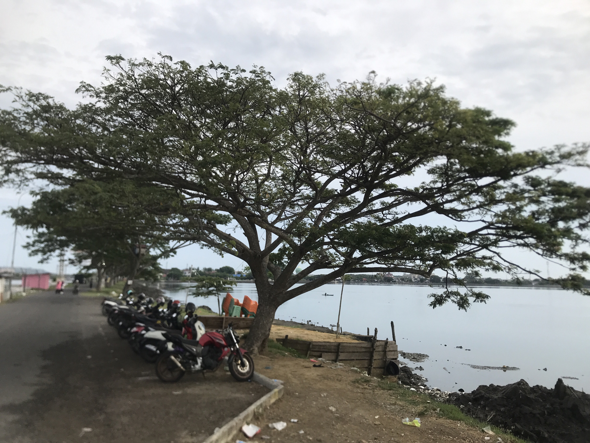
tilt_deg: +8.4
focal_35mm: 28
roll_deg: -1.1
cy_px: 222
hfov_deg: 63.4
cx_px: 295
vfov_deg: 49.7
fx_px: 477
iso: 20
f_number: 1.8
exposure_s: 1/1368
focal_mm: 3.99
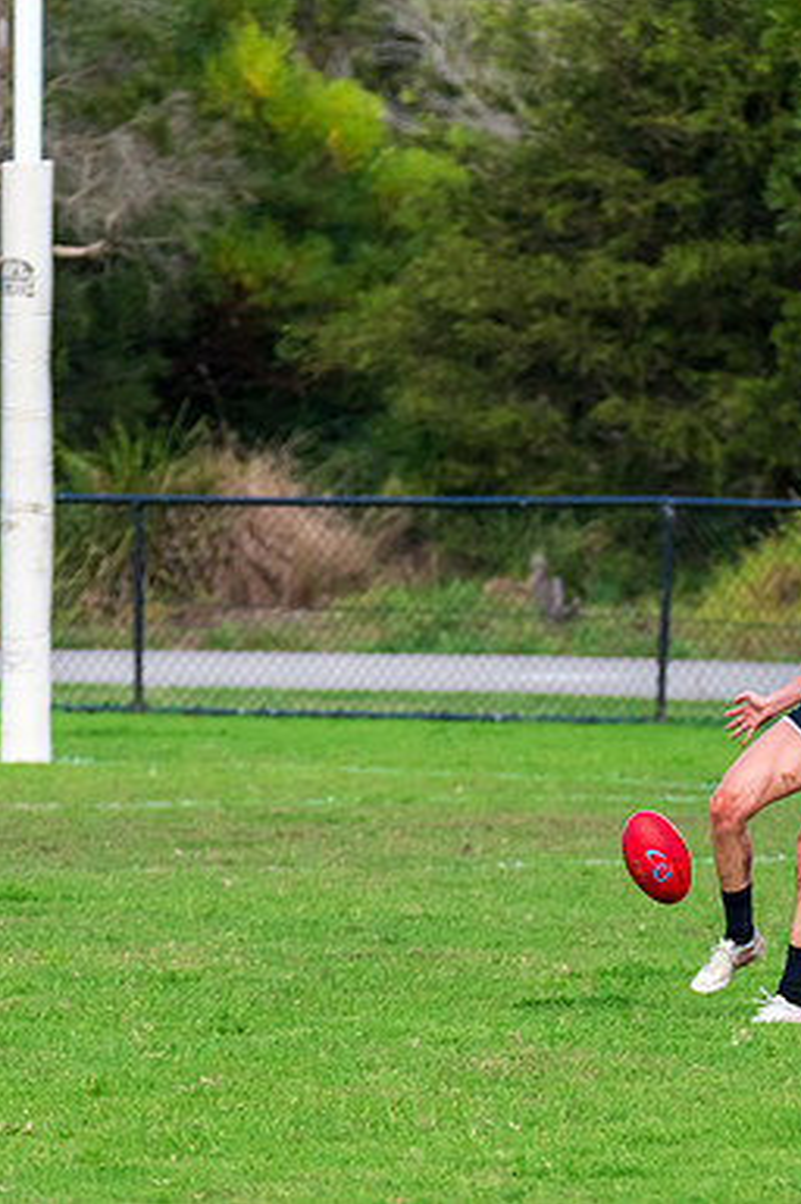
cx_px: 745
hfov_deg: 2.4
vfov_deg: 3.6
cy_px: 740
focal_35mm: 576
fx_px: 19257
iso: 1100
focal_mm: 300
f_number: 5.6
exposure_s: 1/1250
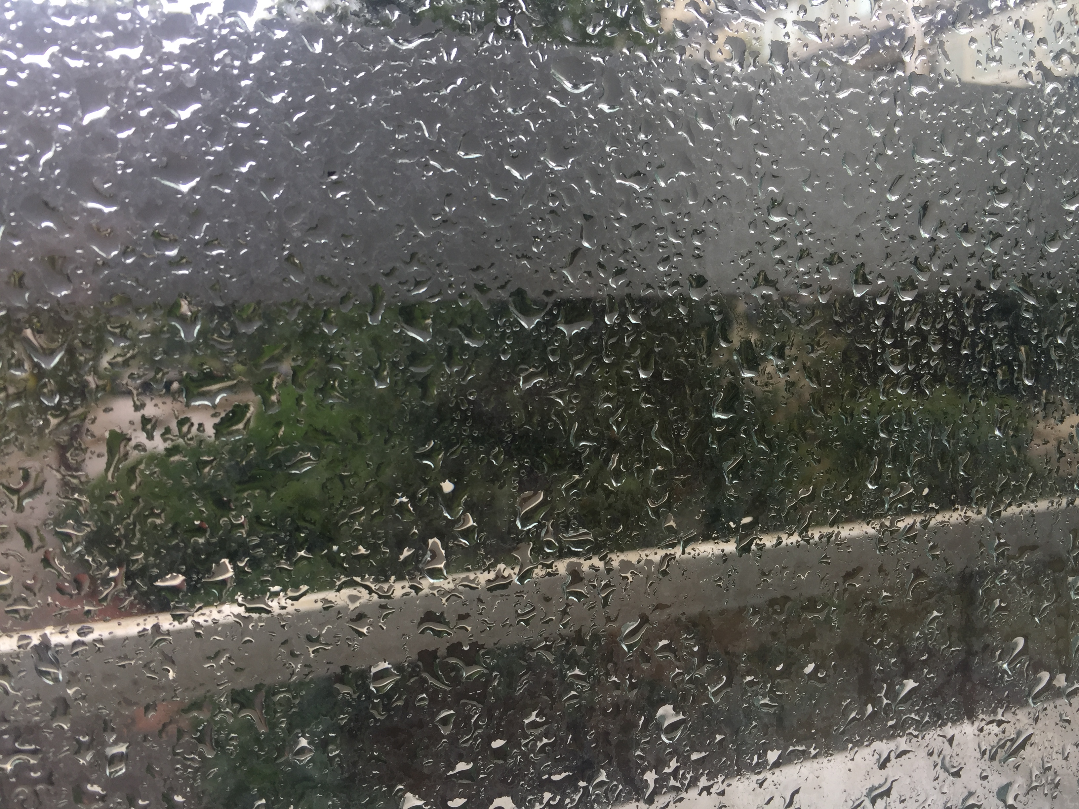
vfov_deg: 48.2
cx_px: 540
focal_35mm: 29
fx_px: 904
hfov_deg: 61.7
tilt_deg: -7.0
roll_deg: +0.1
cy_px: 404
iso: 32
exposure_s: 1/209
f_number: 2.2
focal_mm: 4.15
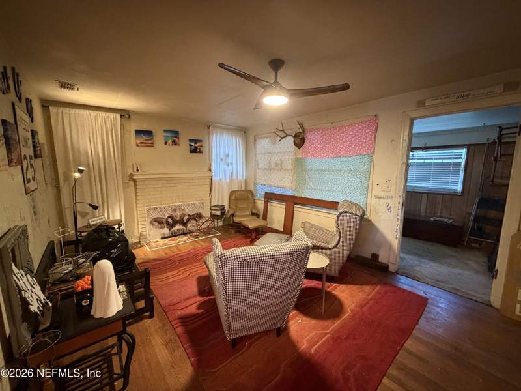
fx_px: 211
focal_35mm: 14
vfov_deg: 85.7
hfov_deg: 102.1
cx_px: 260
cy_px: 196
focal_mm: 2.22
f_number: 2.2
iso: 1000
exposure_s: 1/40
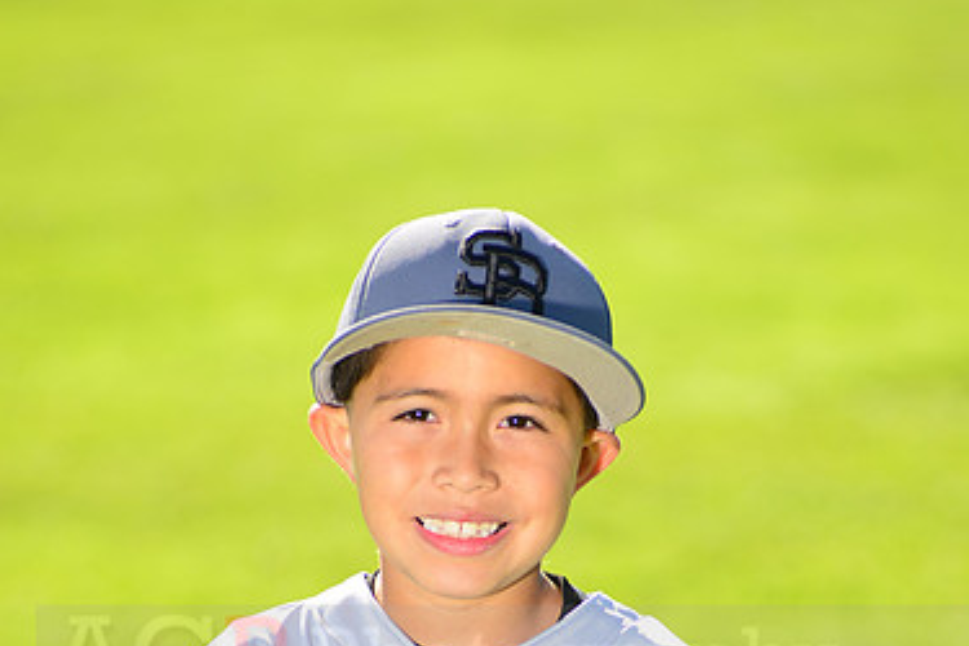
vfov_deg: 5.2
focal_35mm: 263
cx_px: 497
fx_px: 7079
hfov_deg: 7.8
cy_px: 641
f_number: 5
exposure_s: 1/250
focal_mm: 170
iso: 100
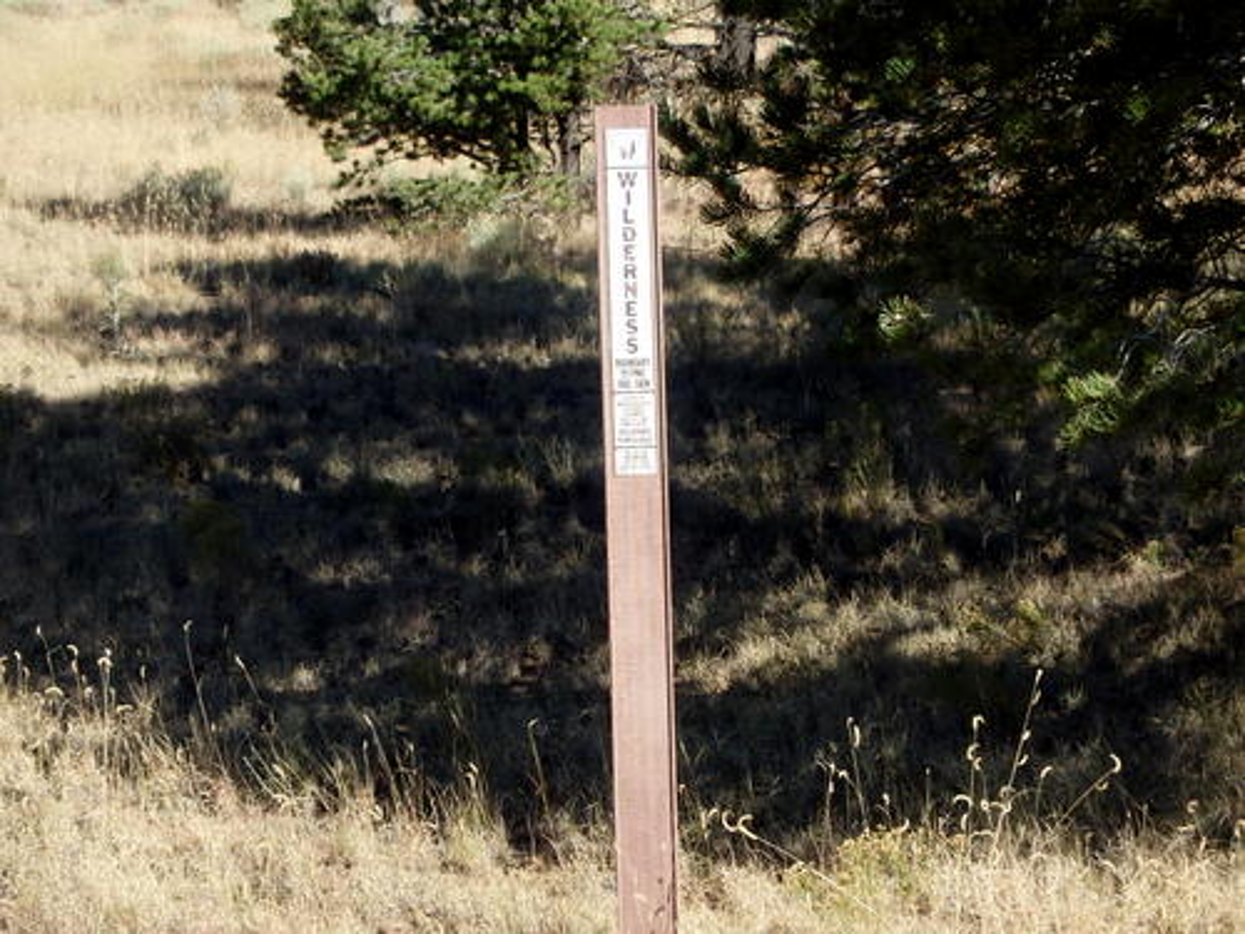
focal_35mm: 118
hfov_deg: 16.7
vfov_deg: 12.6
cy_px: 467
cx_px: 622
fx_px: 4244
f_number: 5.5
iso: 125
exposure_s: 1/250
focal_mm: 21.2
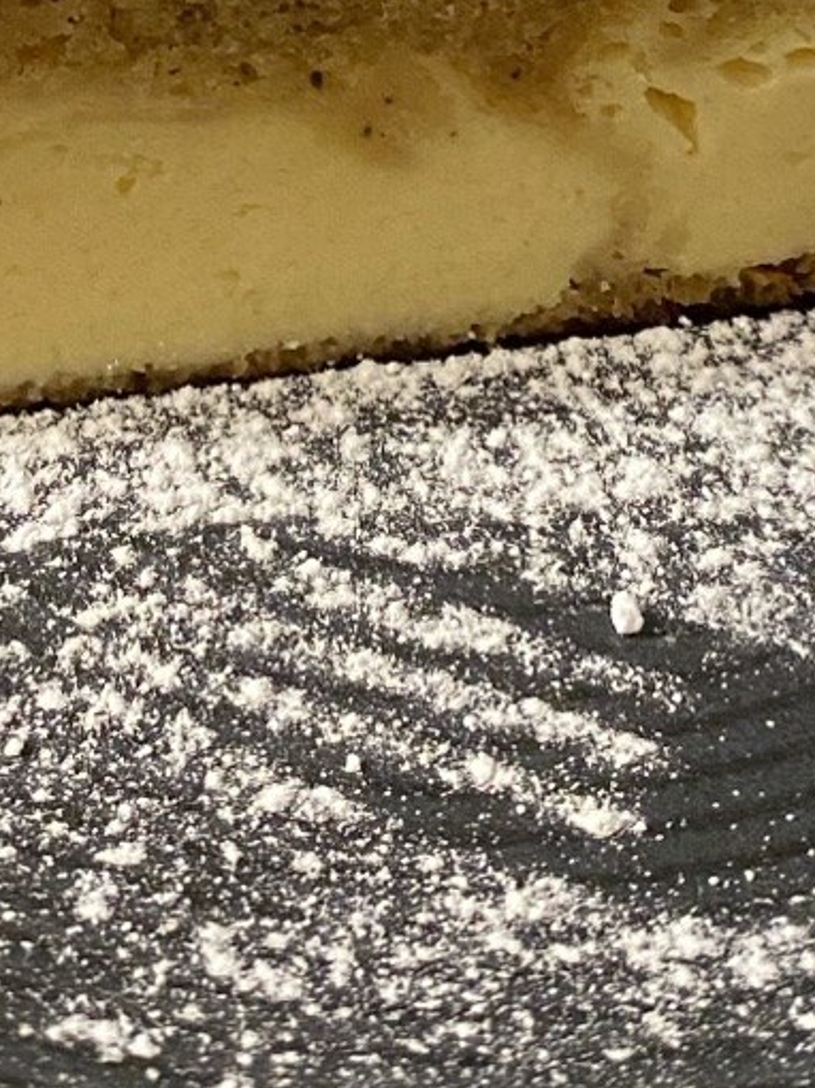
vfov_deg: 18.1
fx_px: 3205
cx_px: 373
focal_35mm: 102
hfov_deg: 14.5
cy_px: -277
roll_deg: -3.4
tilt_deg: -27.5
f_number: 1.8
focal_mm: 4.25
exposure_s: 1/33
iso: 400
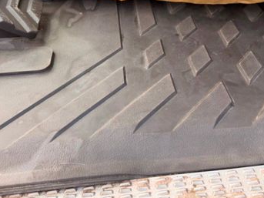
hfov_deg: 44.8
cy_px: 55
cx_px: 143
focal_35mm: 42
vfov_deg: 33.8
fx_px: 320
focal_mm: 6.76
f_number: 1.78
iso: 80
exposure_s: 1/397
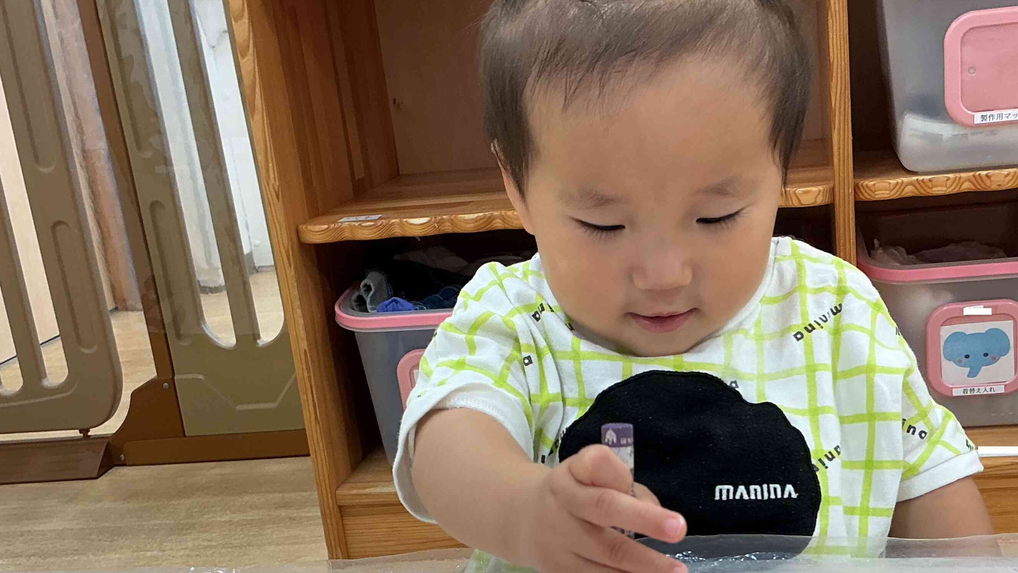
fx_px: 1296
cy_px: 400
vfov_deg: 24.7
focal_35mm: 48
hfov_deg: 42.7
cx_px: 617
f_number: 1.8
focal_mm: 3
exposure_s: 1/60
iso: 40
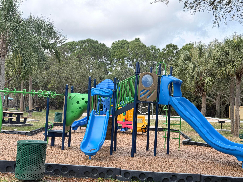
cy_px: 91
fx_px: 337
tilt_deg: +2.5
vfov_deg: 30.3
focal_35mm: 48
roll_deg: -3.2
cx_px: 122
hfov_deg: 39.7
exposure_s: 1/1678
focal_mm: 6.76
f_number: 1.78
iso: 100
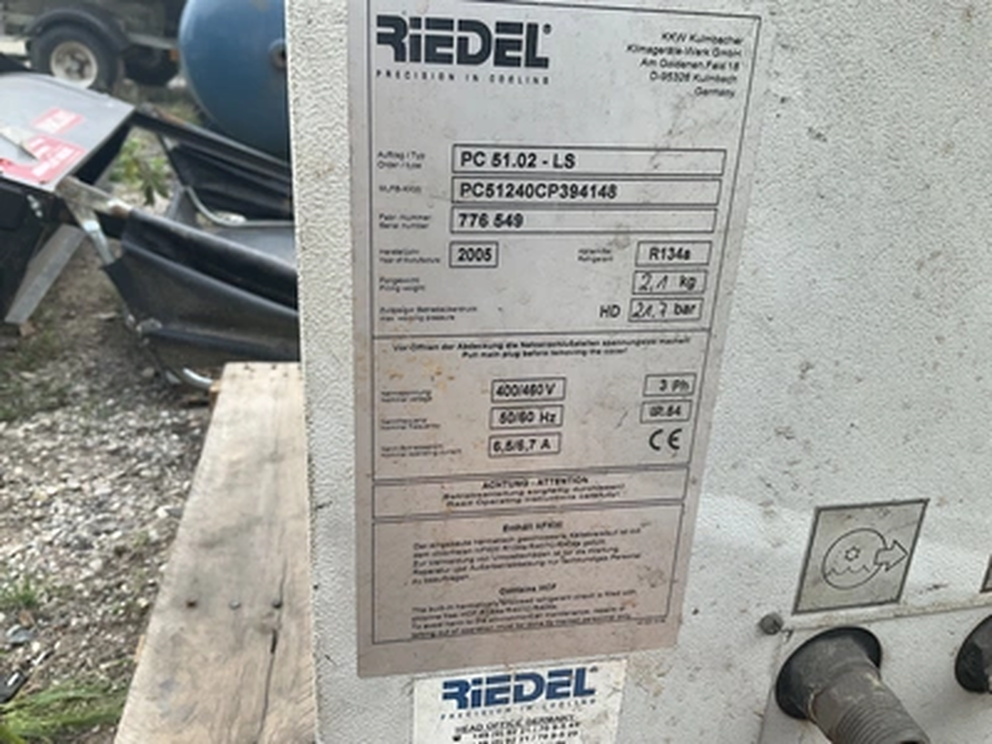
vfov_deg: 48.2
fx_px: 831
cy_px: 372
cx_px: 496
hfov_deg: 61.7
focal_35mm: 29
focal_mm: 3
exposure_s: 1/170
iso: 20
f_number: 1.8
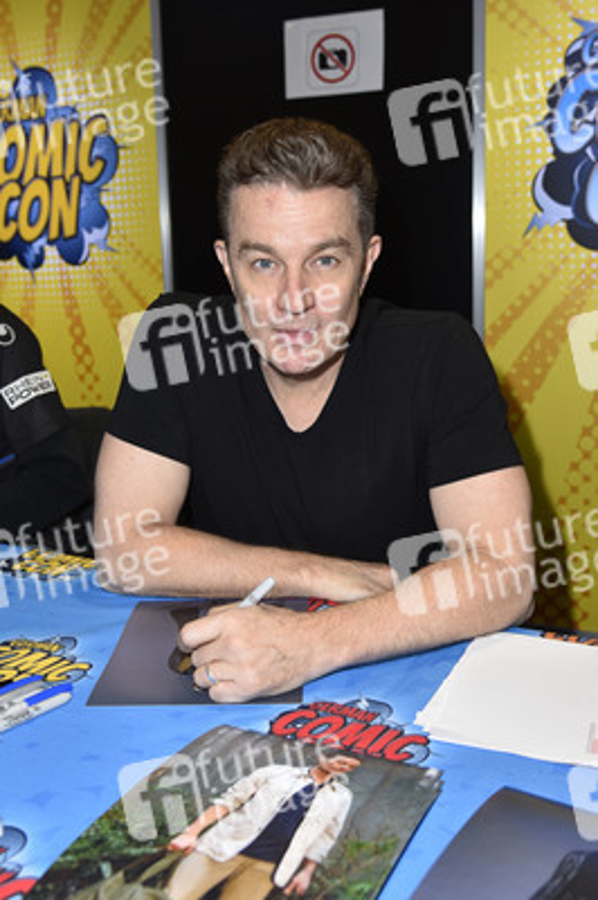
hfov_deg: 43.5
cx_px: 299
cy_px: 450
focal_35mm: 30
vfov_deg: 62.0
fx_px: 749
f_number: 4.5
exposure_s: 1/160
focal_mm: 30
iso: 400
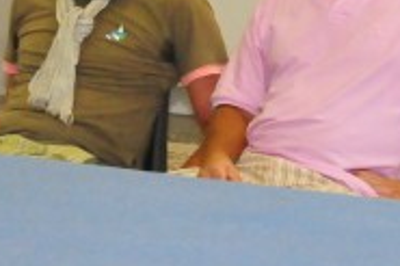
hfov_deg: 10.6
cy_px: -209
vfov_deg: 6.9
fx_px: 2165
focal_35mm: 195
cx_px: 242
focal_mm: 30
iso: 3200
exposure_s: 1/250
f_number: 4.5
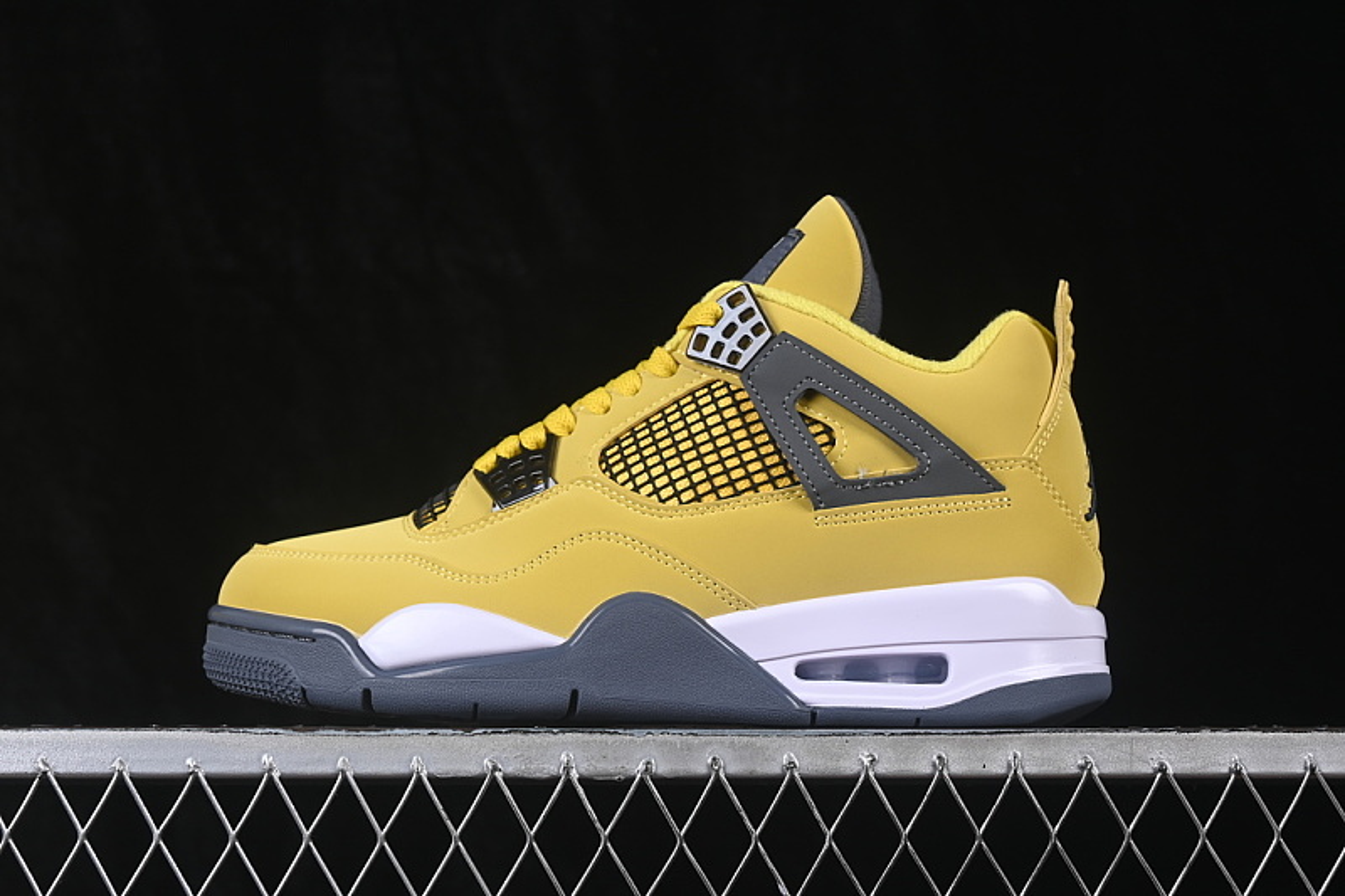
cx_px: 672
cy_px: 448
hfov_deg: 27.0
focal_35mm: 75
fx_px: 2801
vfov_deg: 18.2
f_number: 8
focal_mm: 50
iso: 160
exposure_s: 1/80
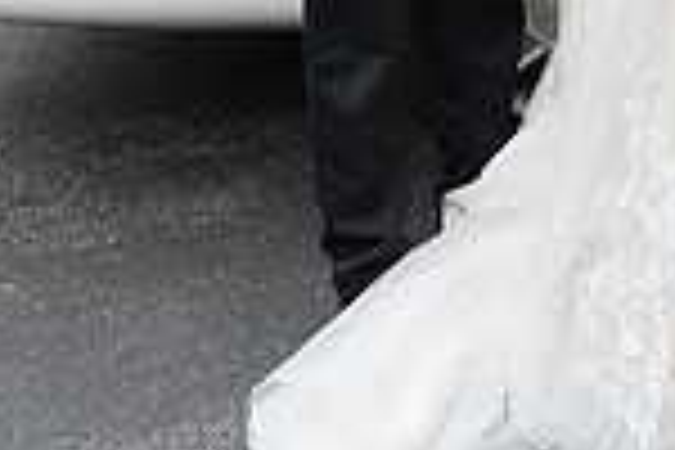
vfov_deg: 13.4
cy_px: -326
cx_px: 742
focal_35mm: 93
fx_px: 1744
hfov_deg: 20.8
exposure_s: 1/200
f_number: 3.2
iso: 64
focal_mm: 24
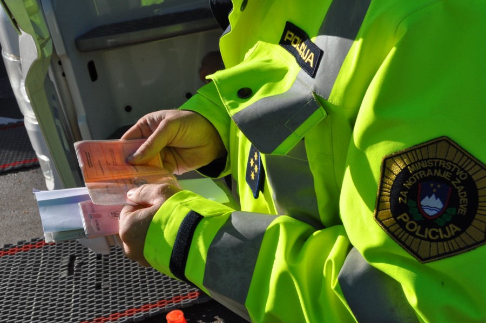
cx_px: 243
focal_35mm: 51
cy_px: 162
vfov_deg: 26.4
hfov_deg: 38.9
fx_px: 688
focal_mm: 34
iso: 400
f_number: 16
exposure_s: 1/250
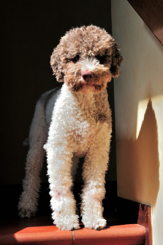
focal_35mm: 75
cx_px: 82
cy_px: 122
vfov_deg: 27.0
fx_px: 511
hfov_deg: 18.1
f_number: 5.6
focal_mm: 50
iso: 200
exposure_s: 1/640
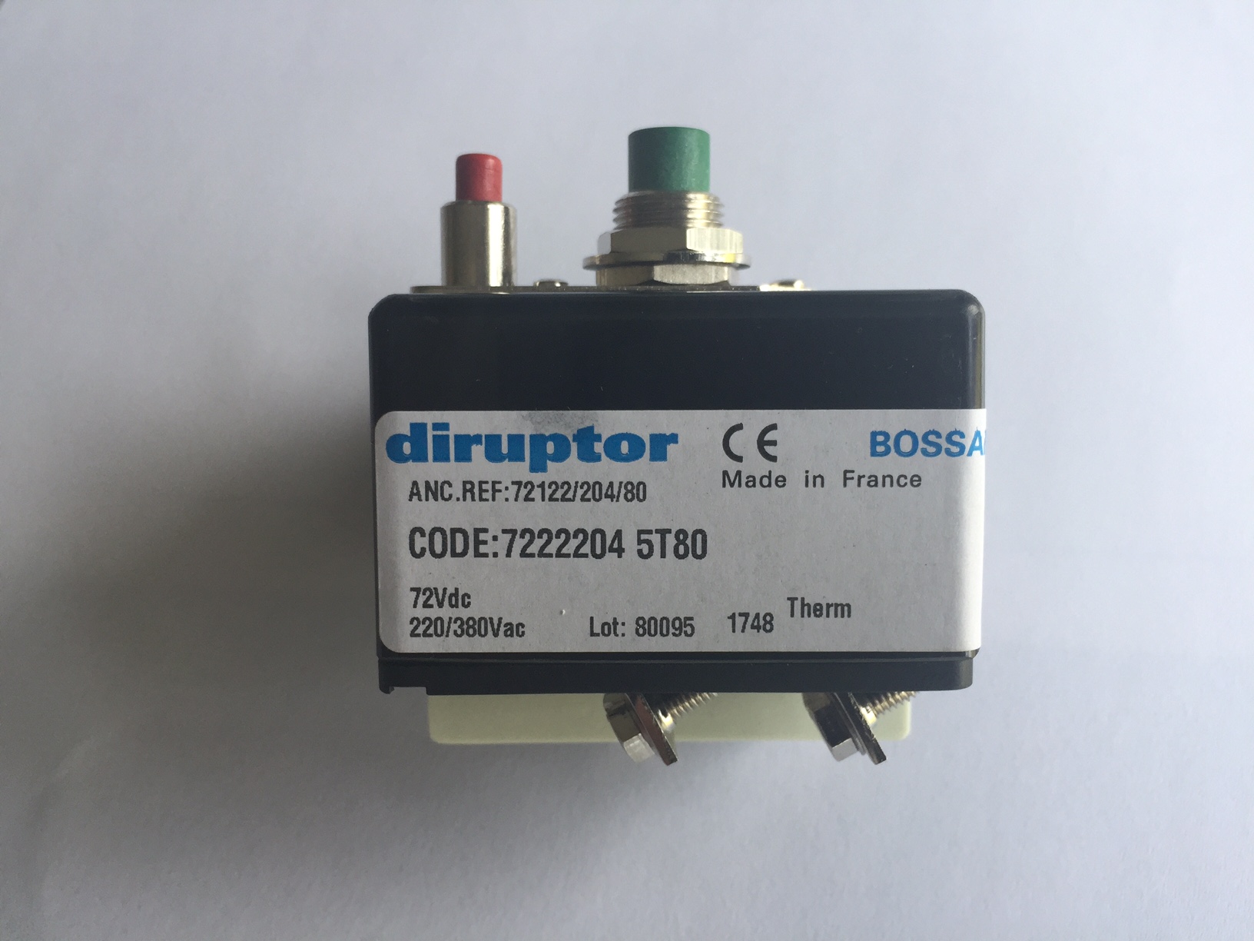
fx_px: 1051
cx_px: 627
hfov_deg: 61.7
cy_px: 470
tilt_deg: -69.6
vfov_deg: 48.2
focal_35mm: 29
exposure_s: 1/100
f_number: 2.2
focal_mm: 4.15
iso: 50
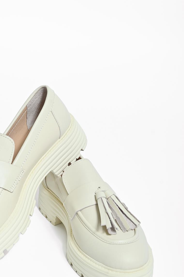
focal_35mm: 63
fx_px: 484
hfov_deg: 21.4
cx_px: 56
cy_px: 163
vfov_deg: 31.8
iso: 125
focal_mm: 40
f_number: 8
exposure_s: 1/160
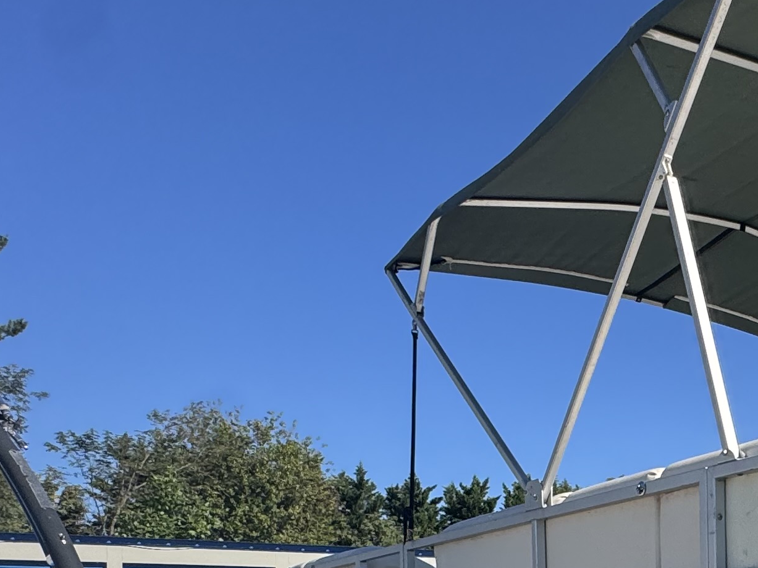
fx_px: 1007
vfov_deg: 28.2
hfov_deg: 35.4
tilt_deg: +2.5
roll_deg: +1.1
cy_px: 651
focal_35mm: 46
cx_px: 832
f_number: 2.2
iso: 50
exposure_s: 1/1672
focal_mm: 2.22
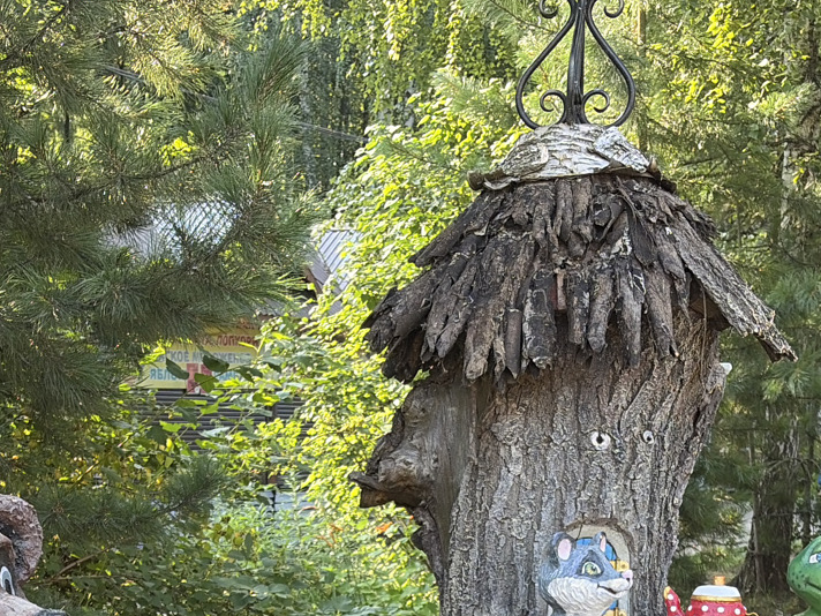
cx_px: 295
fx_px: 1731
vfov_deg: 19.0
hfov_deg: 26.6
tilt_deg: -7.7
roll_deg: +1.7
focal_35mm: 73
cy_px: 739
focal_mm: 5.96
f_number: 1.6
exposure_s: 1/136
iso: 50
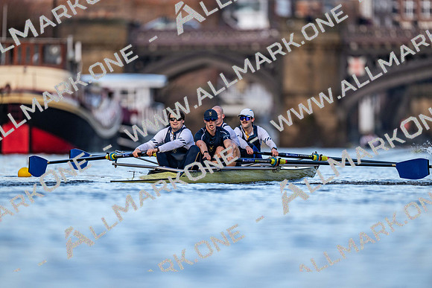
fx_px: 7201
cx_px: 216
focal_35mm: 600
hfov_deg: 3.4
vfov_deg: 2.3
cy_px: 144
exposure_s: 1/2500
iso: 1000
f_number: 4
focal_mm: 600
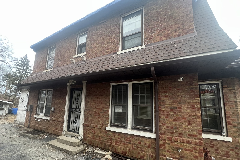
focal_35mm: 14
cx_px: 120
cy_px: 92
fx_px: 93
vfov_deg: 80.6
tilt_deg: +8.0
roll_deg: -1.4
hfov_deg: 104.3
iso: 160
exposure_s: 1/99
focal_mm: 1.57
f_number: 1.8
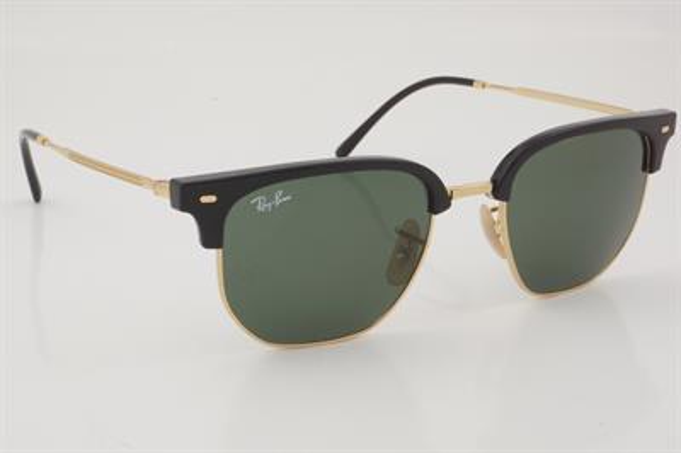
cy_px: 226
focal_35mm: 75
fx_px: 1418
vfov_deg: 18.2
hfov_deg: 27.0
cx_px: 340
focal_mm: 50
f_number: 32
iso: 100
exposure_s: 1/3
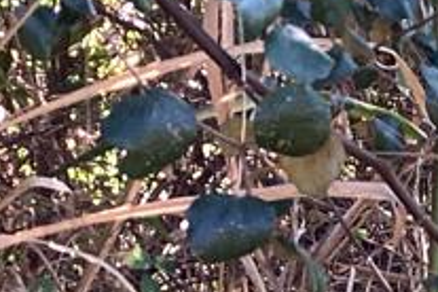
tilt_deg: -0.9
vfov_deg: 7.6
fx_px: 2178
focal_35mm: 179
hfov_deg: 10.7
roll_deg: -1.8
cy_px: 336
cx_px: 799
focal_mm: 3.3
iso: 40
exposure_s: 1/100
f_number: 2.4
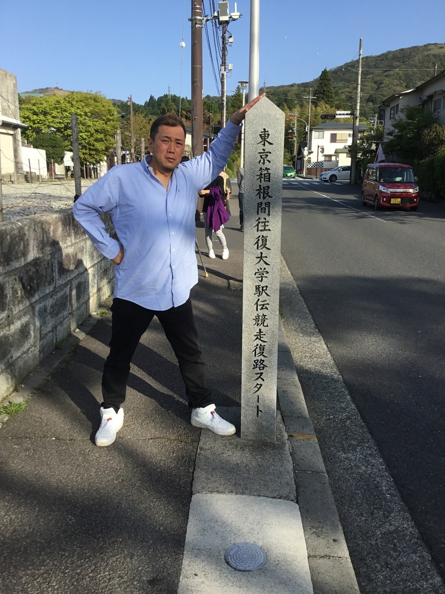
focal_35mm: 31
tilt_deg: -14.0
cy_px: 297
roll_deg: +0.7
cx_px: 222
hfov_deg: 45.4
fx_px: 531
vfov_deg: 58.4
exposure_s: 1/926
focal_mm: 3.3
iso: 25
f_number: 2.4
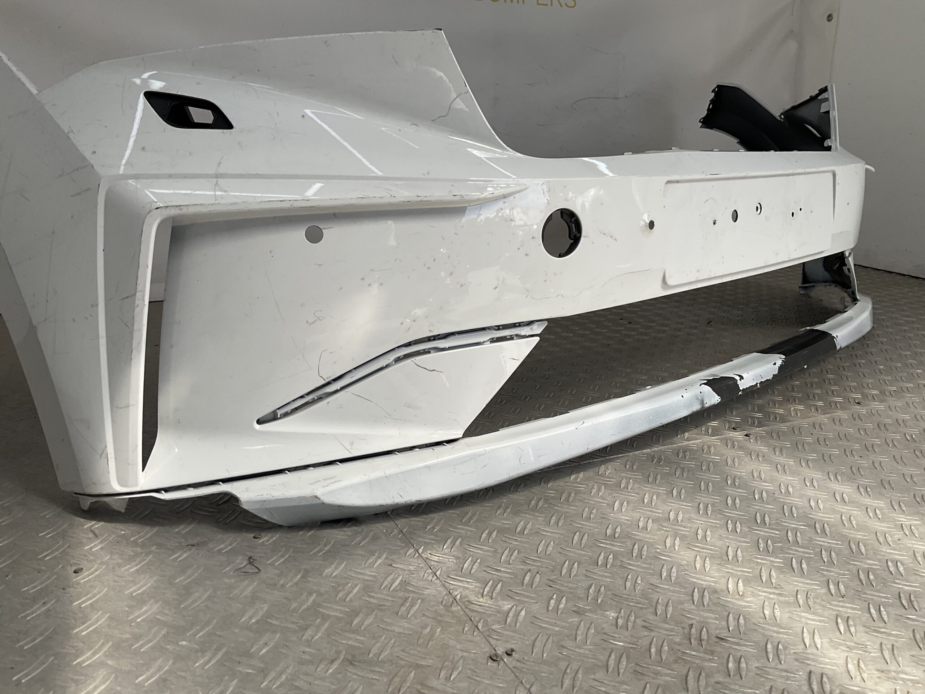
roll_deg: -2.4
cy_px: 347
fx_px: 775
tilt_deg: -14.9
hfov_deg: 61.7
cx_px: 462
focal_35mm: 29
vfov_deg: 48.2
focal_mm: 3
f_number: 1.8
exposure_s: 1/855
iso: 16
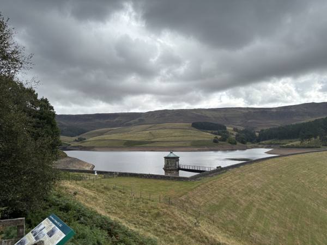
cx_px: 164
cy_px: 122
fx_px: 246
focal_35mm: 26
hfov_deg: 67.3
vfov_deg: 53.1
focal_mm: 5.96
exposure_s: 1/2710
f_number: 1.6
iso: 50
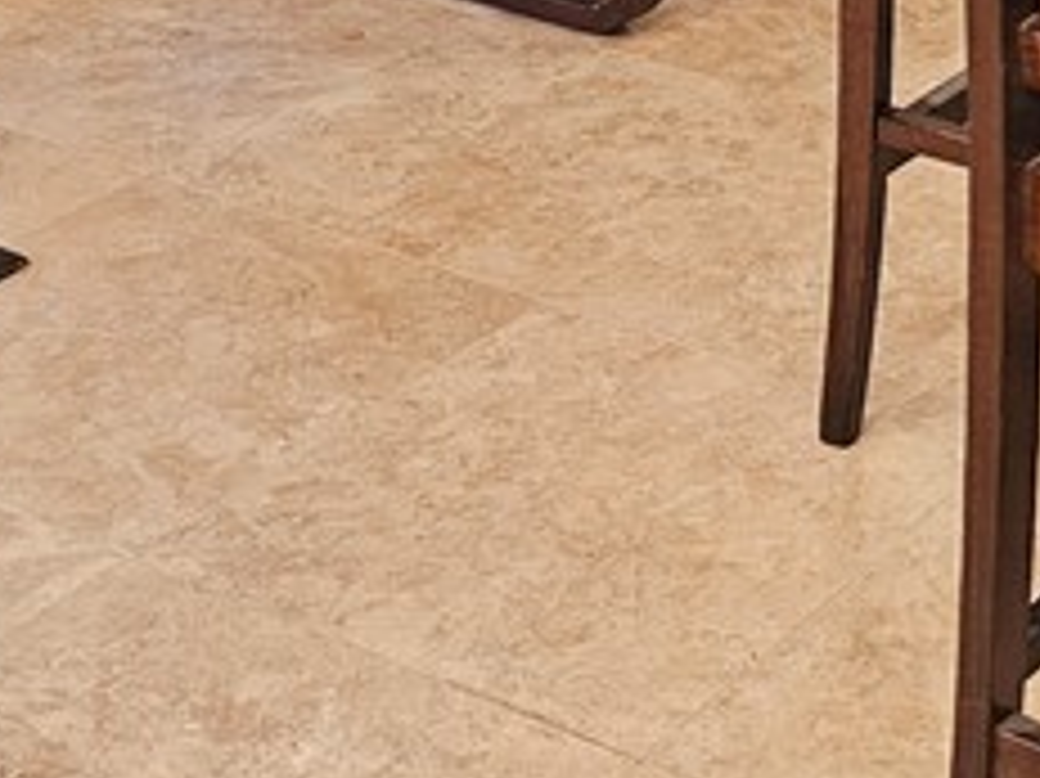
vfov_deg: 13.9
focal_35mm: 102
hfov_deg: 18.3
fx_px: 3063
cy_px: -256
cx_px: 1229
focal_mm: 6.3
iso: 640
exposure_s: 1/120
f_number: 1.7
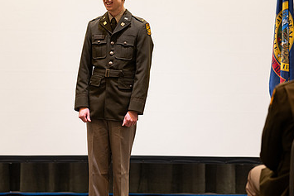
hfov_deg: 14.7
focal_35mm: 139
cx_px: 119
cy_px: 91
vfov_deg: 9.9
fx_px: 1136
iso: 640
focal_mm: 85
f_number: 1.8
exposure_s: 1/125
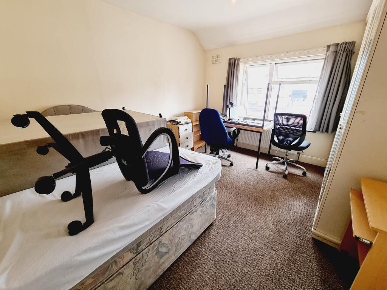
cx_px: 194
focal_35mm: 13
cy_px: 145
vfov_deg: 89.9
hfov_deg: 106.2
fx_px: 145
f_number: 2.2
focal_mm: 2.2
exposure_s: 1/50
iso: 320
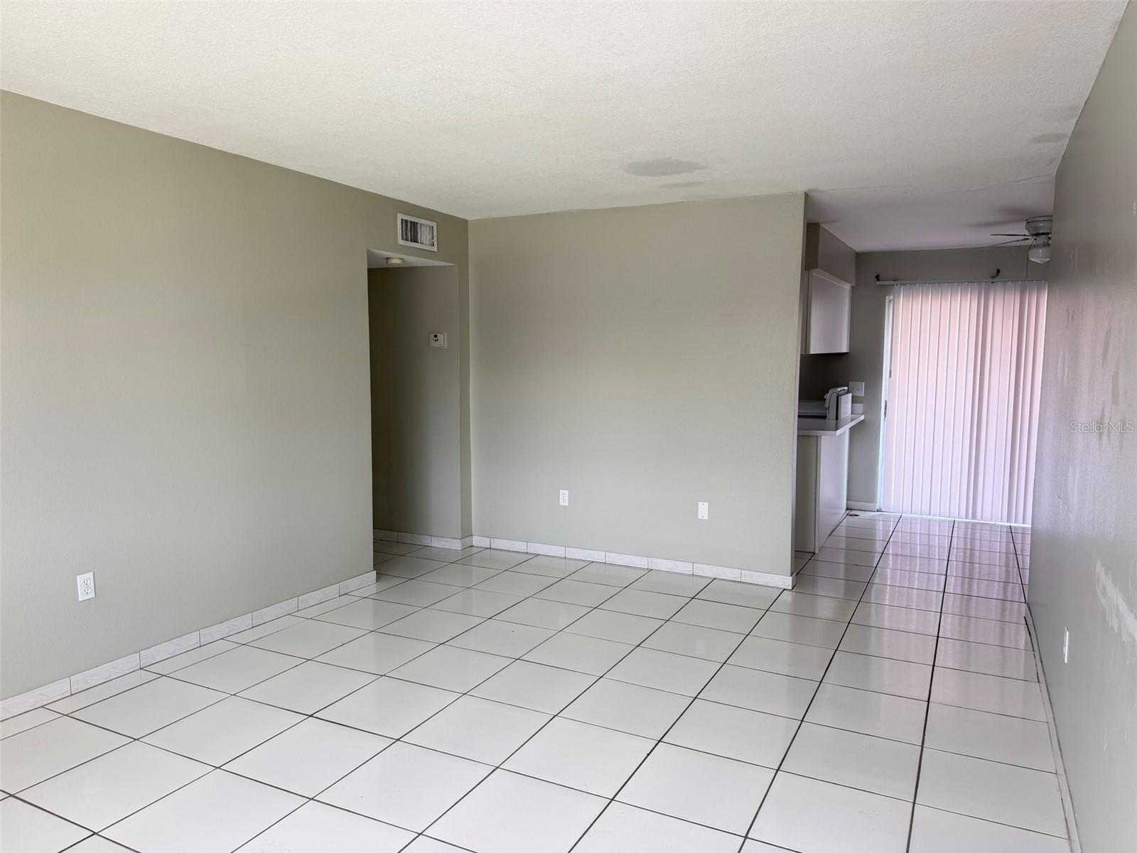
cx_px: 568
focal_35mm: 24
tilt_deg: -5.3
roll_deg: -0.1
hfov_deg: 71.6
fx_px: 788
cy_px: 426
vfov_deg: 56.8
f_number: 1.78
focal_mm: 6.76
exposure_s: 1/121
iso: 64
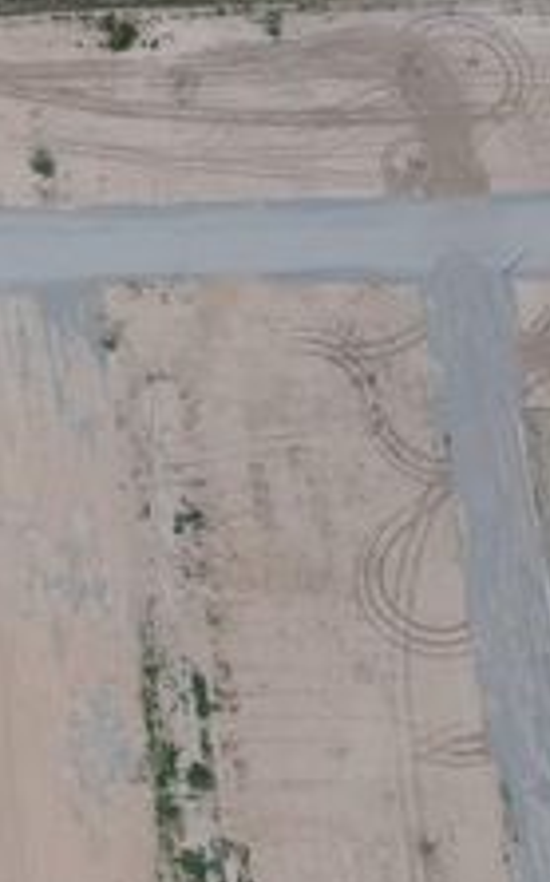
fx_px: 1370
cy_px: 666
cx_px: -356
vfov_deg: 34.9
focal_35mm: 57
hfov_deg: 18.9
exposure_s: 1/350
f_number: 2.8
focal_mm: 4.5
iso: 100
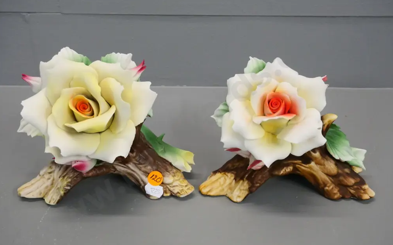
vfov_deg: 32.8
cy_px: 124
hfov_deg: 50.4
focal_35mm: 39
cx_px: 197
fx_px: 418
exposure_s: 1/100
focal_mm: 18
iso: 3200
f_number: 6.3
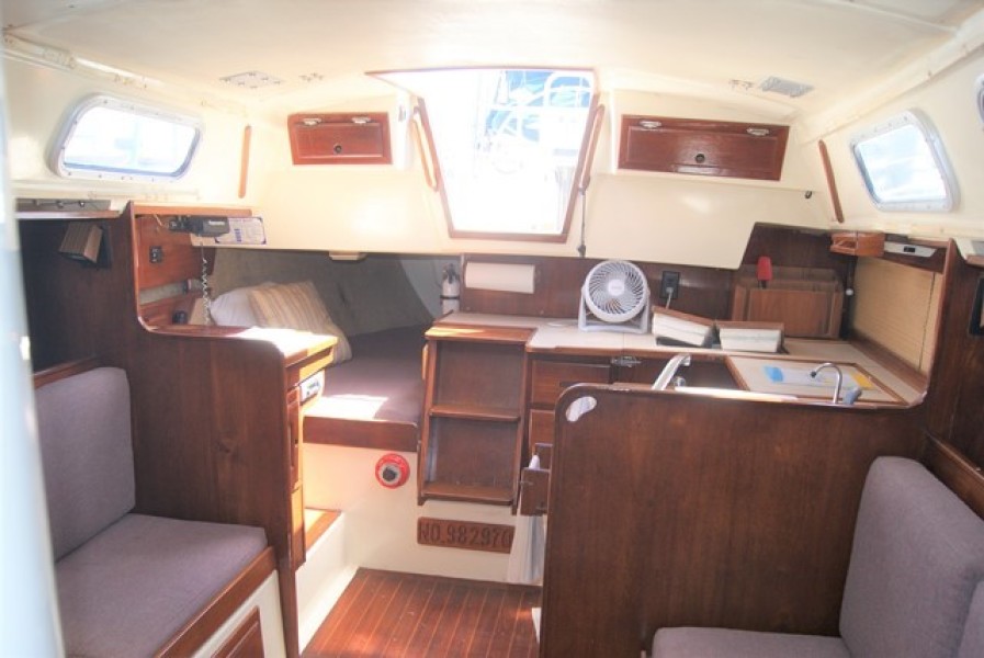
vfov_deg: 43.7
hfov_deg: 61.9
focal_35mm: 30
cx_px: 492
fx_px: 821
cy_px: 329
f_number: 5
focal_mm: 20
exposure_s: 1/80
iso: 250
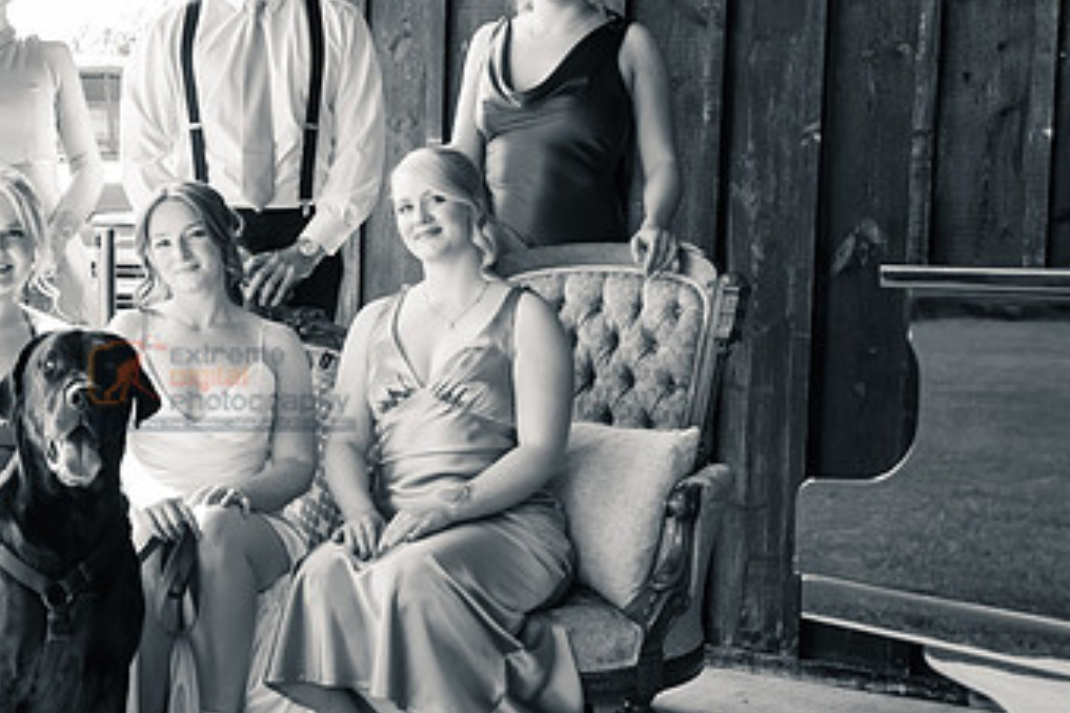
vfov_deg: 17.7
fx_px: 2288
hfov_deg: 25.9
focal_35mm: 77
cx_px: 224
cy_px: 383
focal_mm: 45
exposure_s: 1/100
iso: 400
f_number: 5.6
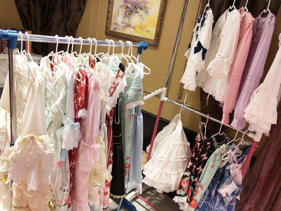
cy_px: 106
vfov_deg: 48.2
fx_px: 235
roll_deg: -10.2
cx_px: 140
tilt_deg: -20.1
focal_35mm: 29
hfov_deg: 61.7
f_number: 1.8
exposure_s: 1/17
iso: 40
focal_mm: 3.99
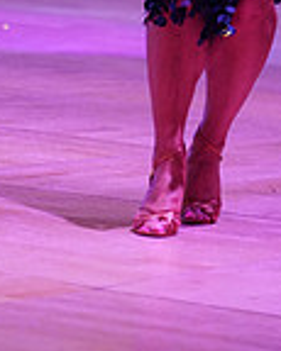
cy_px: -132
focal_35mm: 264
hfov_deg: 5.9
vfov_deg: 7.2
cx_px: 126
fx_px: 2747
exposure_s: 1/400
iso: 2000
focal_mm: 70
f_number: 2.8
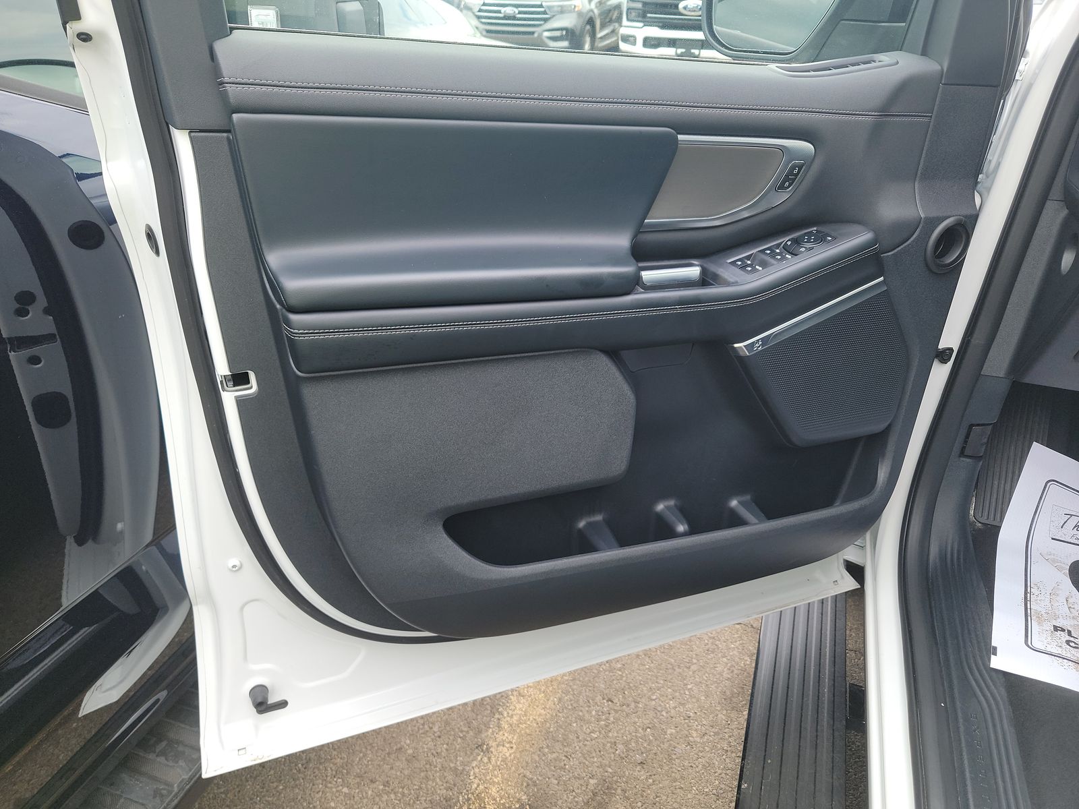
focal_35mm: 24
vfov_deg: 56.8
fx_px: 748
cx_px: 540
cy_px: 404
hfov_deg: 71.6
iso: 54
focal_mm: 6.7
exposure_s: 1/119
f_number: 1.8
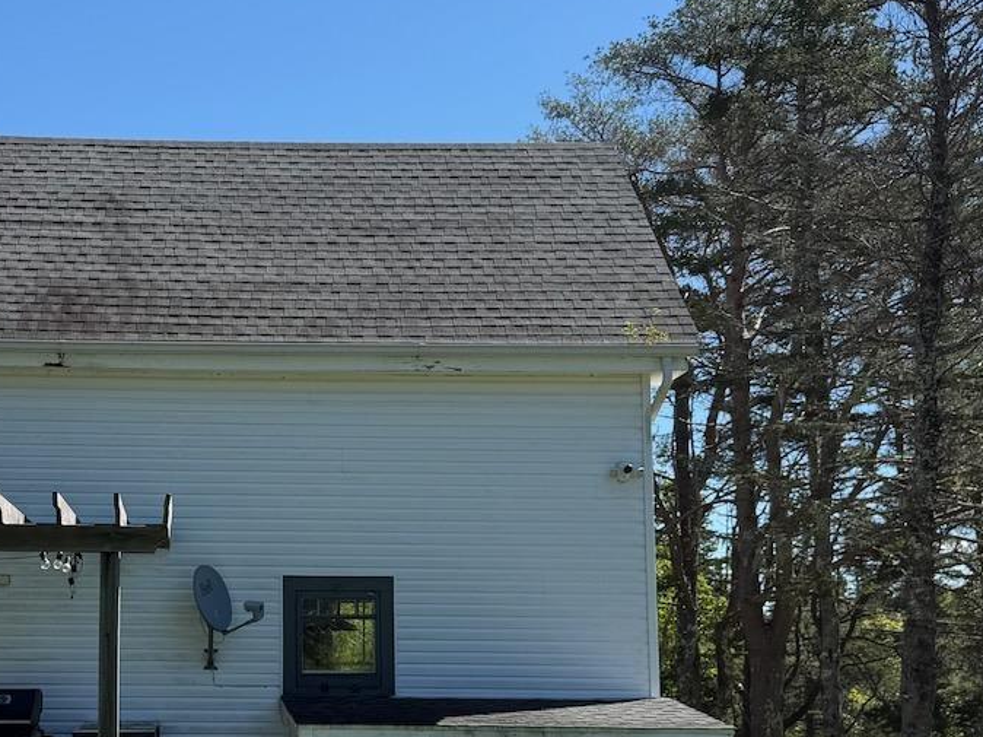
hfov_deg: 32.9
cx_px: 213
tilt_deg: +5.6
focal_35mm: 57
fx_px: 1618
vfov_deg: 25.5
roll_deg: +0.1
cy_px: 505
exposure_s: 1/2907
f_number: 1.78
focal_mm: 6.76
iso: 80
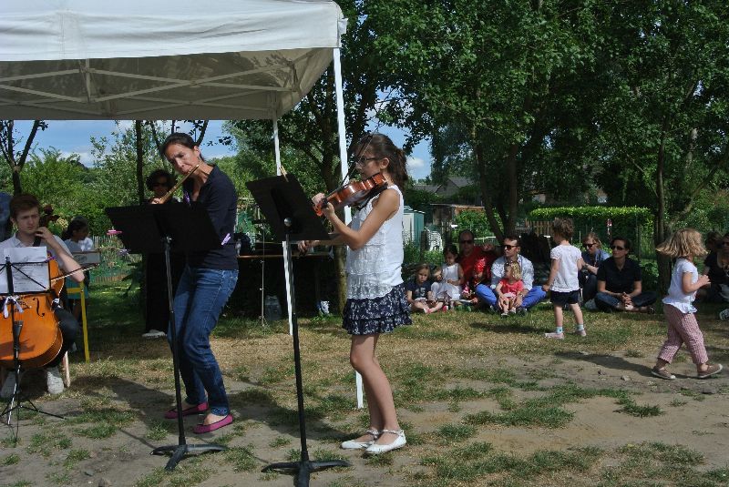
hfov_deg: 48.4
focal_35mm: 40
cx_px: 364
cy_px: 244
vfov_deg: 33.5
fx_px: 811
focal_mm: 15.1
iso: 100
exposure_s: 1/250
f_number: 10
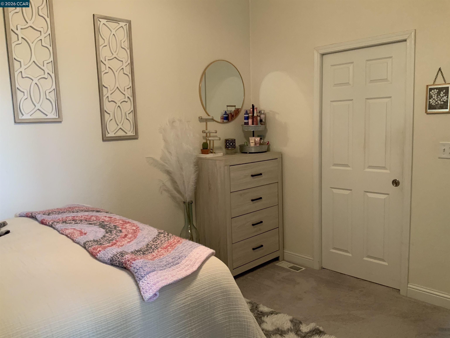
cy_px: 169
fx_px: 377
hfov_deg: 61.7
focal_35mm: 29
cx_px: 225
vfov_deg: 48.2
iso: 200
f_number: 1.8
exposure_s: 1/60
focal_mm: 3
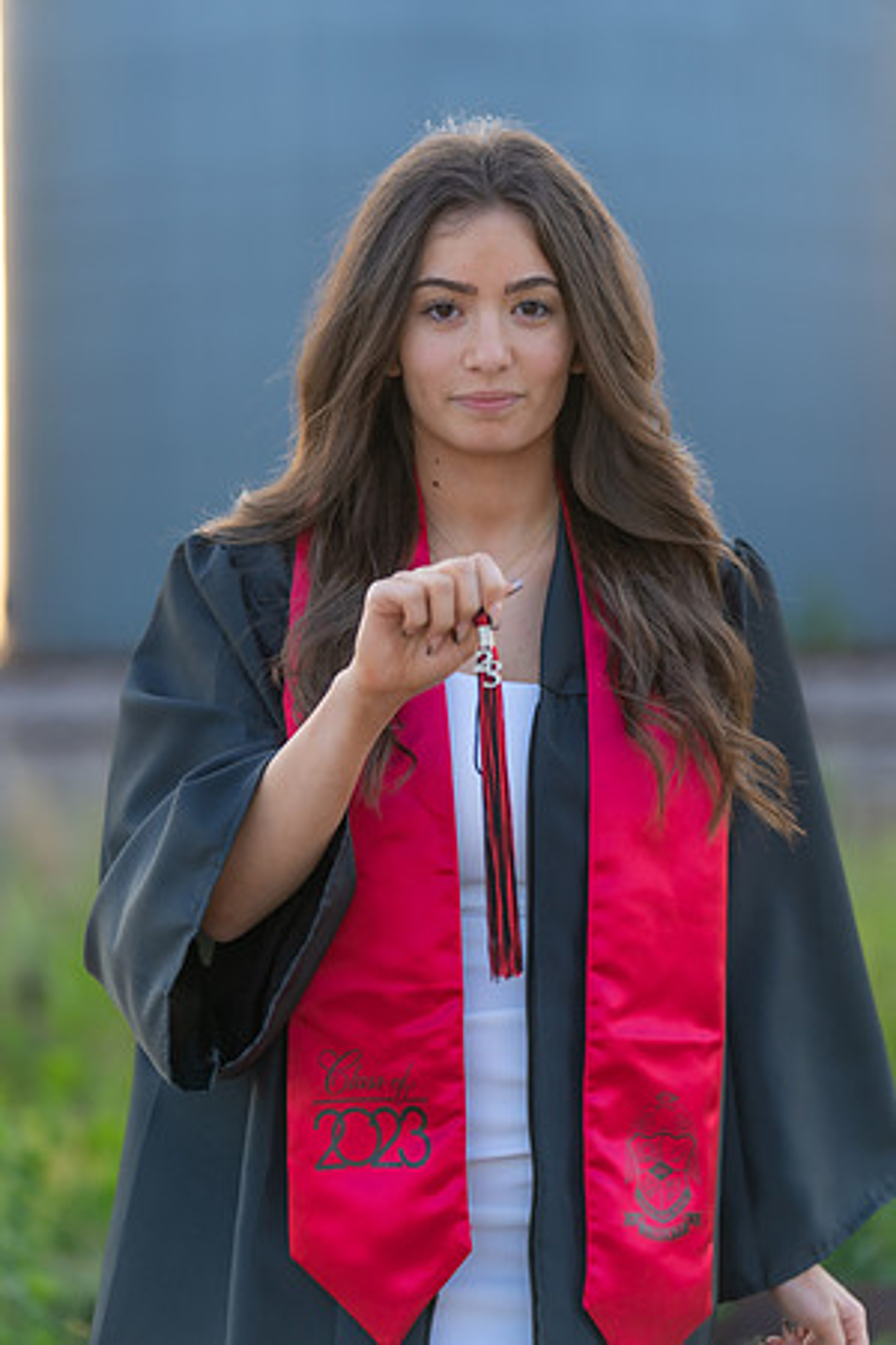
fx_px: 3845
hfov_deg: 13.3
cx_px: 448
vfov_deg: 19.8
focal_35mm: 103
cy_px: 672
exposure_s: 1/320
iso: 160
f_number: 2.8
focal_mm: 103
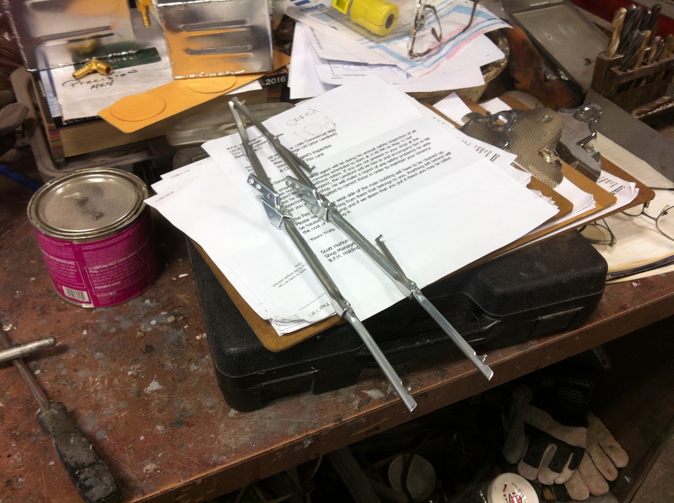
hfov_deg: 52.7
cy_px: 252
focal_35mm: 35
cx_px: 337
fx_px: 681
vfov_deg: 40.6
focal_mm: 3.85
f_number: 2.8
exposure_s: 1/40
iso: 80
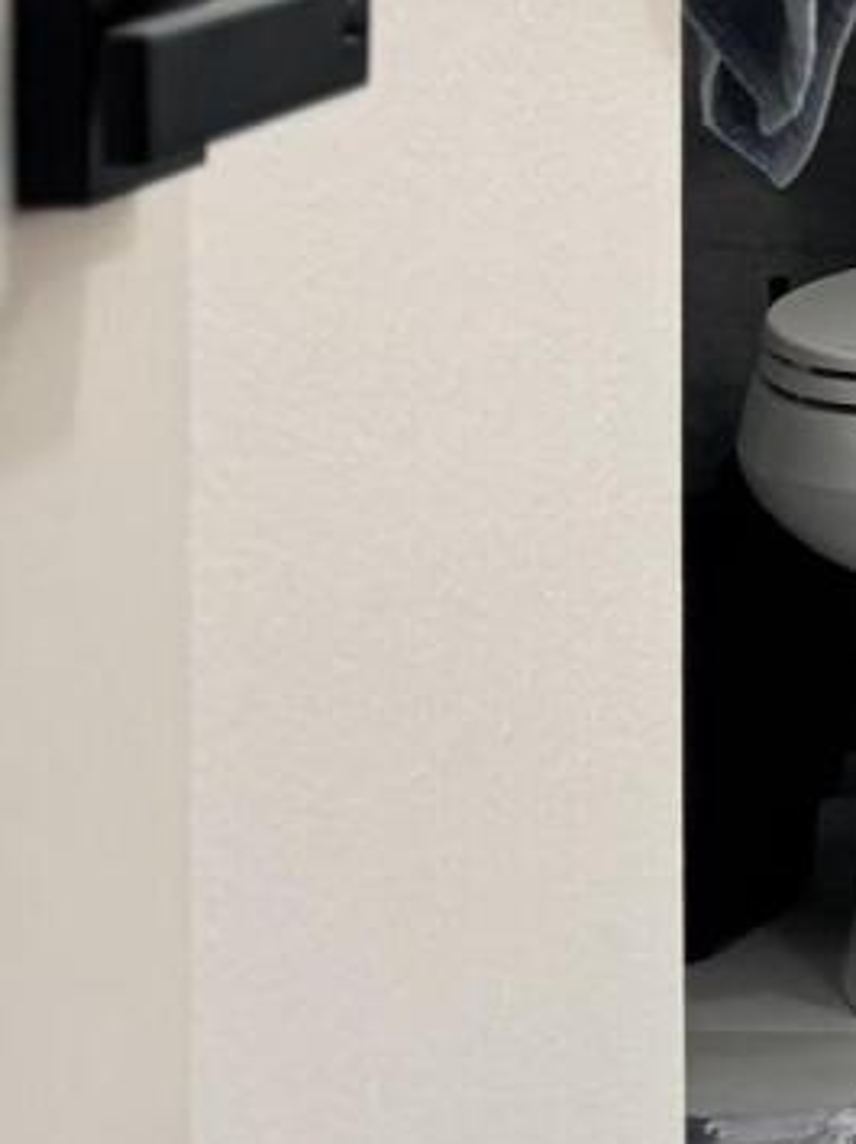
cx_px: 2161
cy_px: -339
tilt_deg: -3.0
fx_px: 4853
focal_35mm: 147
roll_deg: -2.3
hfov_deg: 9.0
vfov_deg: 13.0
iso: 80
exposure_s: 1/120
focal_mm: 5.96
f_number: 1.6
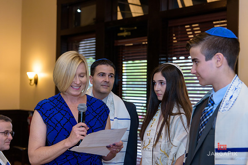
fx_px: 379
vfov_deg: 24.6
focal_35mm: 55
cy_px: 82
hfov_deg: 36.2
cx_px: 124
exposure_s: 1/125
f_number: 3.2
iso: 1250
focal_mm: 55
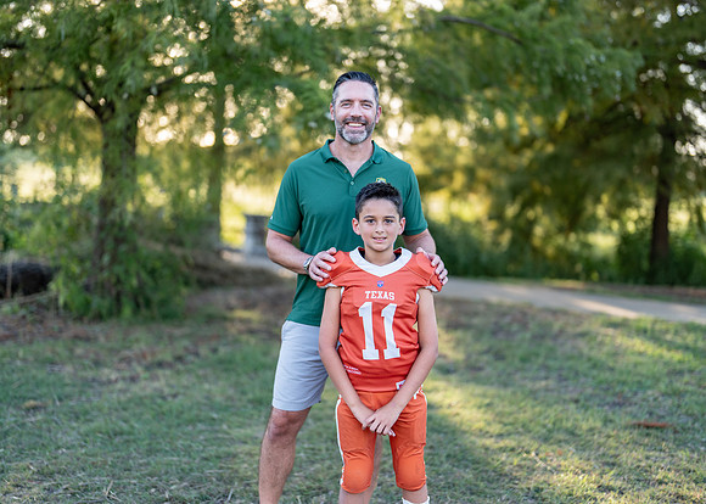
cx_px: 353
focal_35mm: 52
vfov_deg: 27.0
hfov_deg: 37.2
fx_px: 1050
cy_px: 252
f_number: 1.2
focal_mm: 50
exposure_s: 1/640
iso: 100
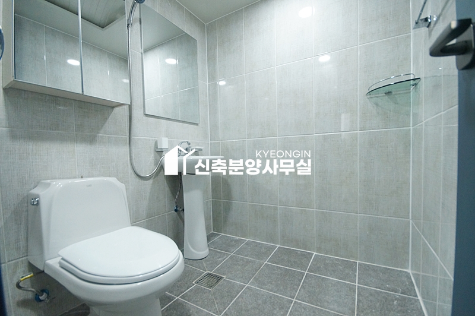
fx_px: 198
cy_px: 158
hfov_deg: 100.4
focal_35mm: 15
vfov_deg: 77.2
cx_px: 238
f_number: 5.6
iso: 1600
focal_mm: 10
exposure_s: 1/60
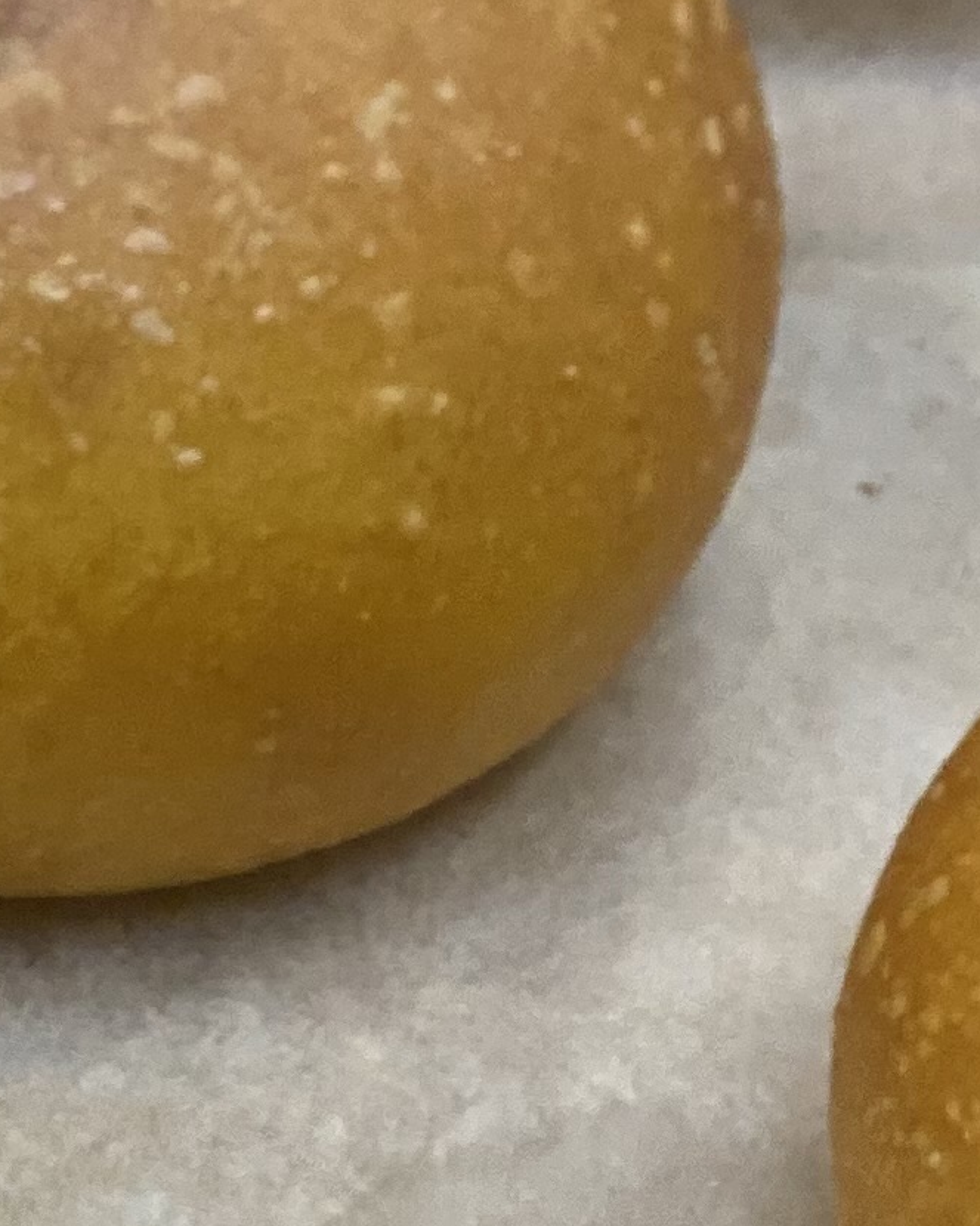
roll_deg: -0.7
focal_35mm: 247
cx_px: -999
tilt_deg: -38.6
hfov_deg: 6.1
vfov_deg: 7.7
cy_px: -312
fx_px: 8957
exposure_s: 1/33
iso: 160
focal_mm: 6
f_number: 2
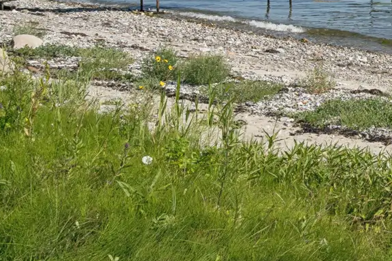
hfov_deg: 21.4
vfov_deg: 16.3
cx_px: 583
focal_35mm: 80
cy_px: -55
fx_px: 871
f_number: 8
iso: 200
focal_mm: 24
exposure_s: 1/1000
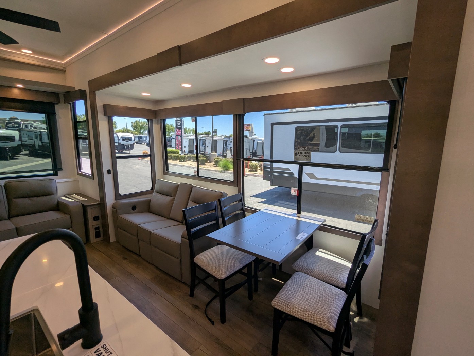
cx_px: 237
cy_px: 178
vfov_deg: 78.2
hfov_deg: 94.4
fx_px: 219
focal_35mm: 16
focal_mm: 2.35
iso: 51
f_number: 2.2
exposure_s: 1/169
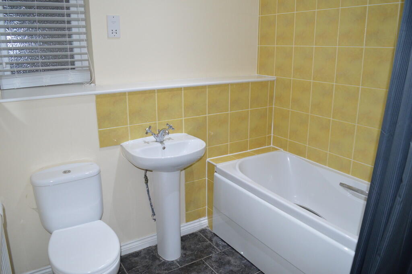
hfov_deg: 67.4
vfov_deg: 47.9
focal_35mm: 27
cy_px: 137
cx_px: 206
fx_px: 309
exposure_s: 1/80
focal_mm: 18
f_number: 5
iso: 800
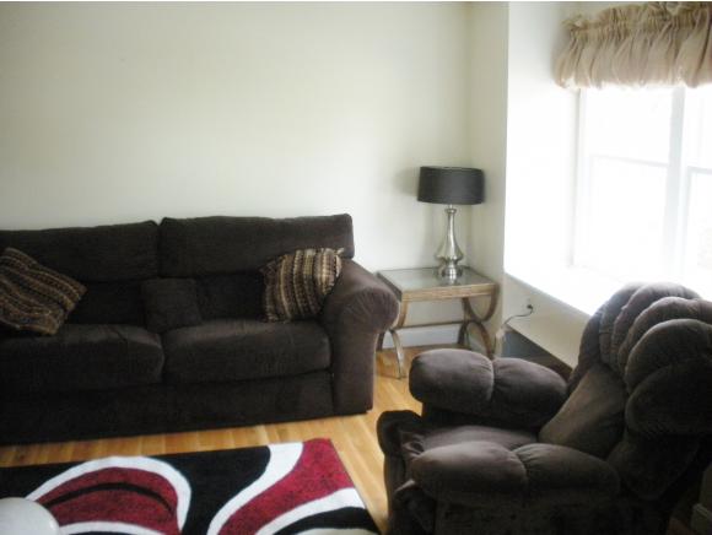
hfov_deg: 52.6
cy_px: 268
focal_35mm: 35
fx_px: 720
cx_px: 356
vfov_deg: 40.8
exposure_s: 1/45.3
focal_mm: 6.3
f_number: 3.5
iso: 400
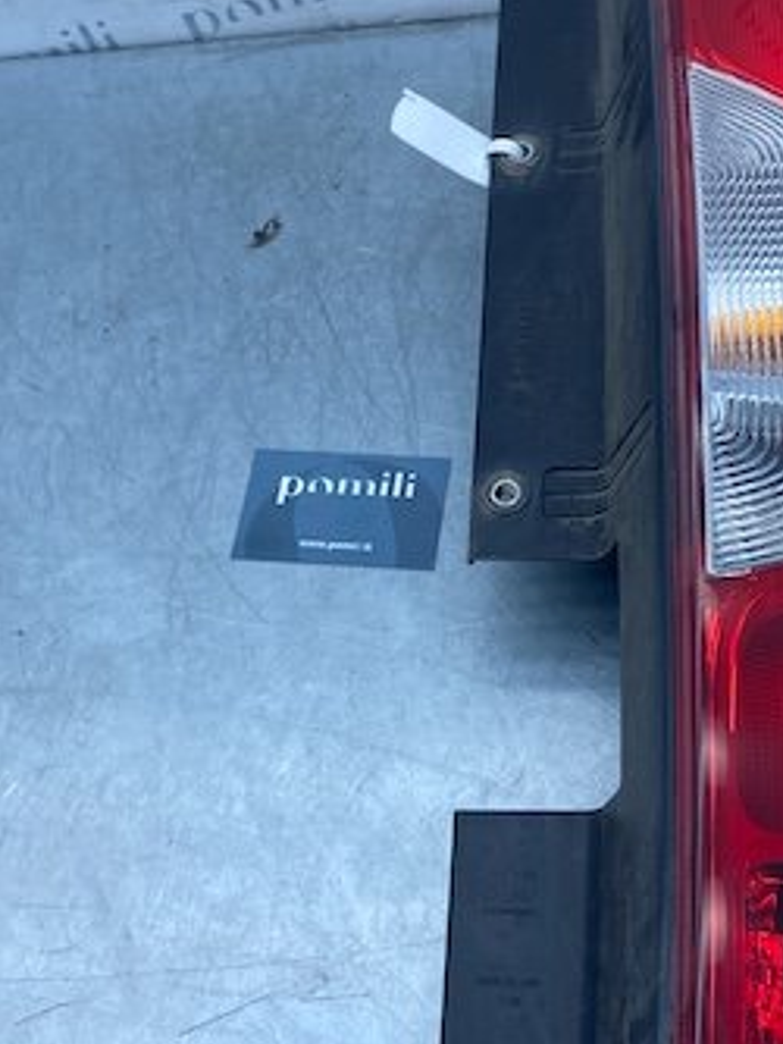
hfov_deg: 29.1
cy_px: 445
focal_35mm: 50
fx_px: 1507
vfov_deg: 38.1
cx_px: 445
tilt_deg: -54.2
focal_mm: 4.25
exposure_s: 1/973
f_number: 1.8
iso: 32
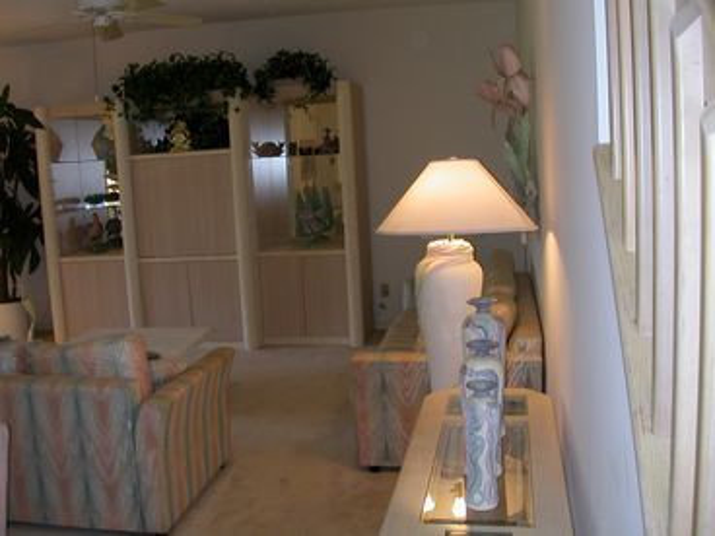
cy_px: 268
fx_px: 764
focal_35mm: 37
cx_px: 358
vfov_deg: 38.7
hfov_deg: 50.1
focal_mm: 5.6
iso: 100
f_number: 2.7
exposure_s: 1/30
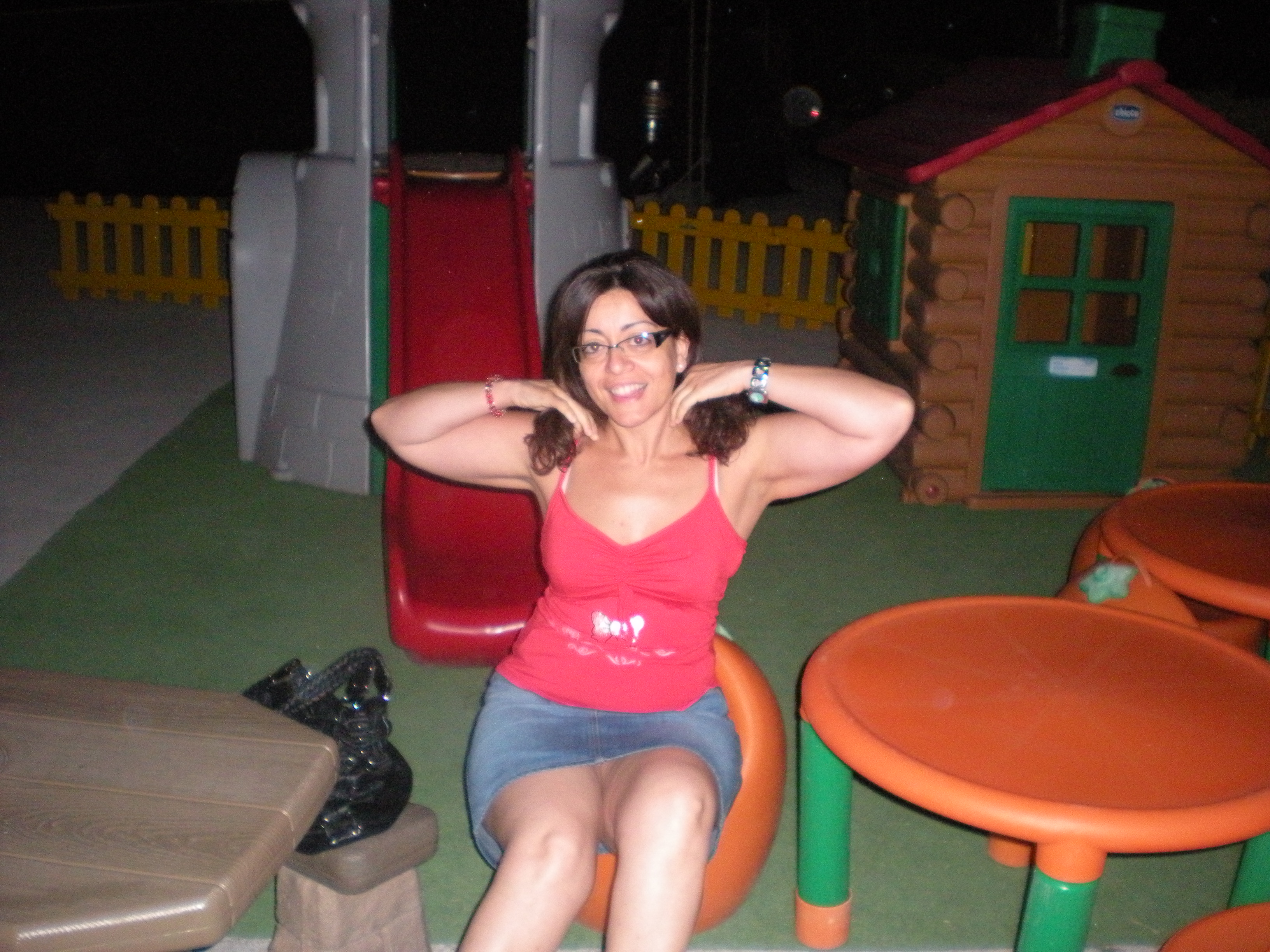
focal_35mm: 38
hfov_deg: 49.0
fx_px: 1394
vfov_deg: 37.7
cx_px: 635
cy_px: 476
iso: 530
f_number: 3.1
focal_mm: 6.3
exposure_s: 1/60
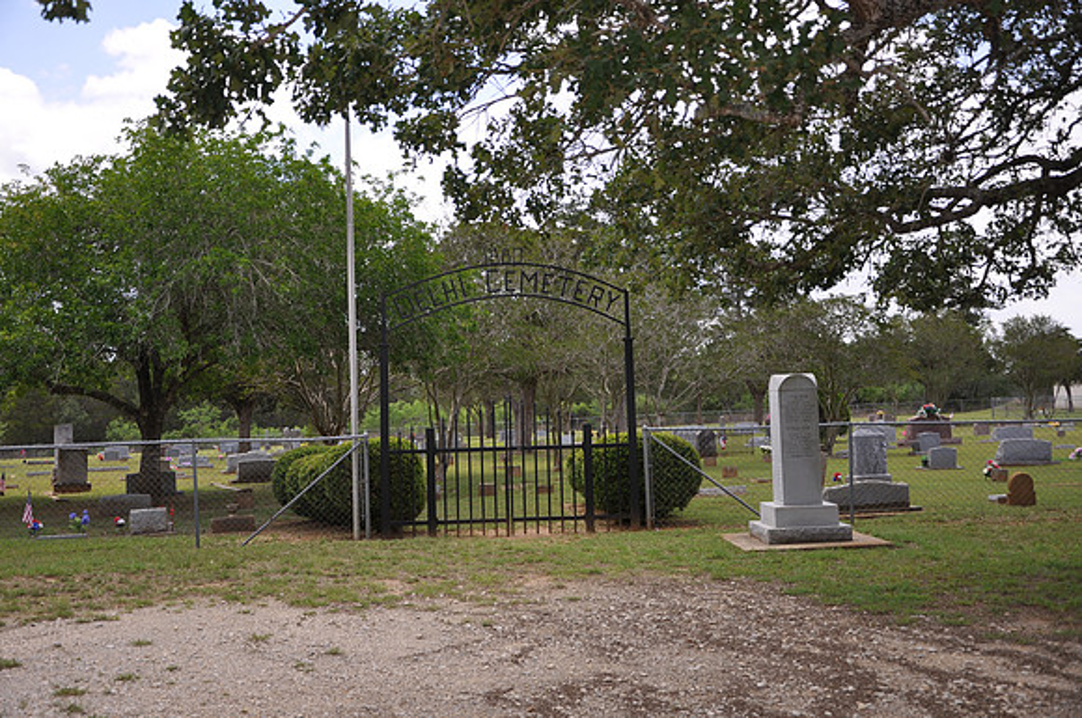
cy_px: 359
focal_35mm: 42
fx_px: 1261
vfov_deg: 31.8
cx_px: 541
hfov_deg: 46.5
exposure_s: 1/200
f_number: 4.5
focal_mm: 28
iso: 200
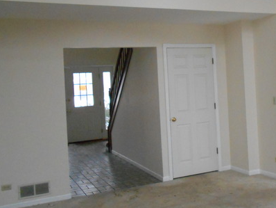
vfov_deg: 32.1
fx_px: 359
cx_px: 207
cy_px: 81
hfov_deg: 40.8
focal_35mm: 45
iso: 800
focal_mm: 5.1
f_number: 3.4
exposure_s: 1/100
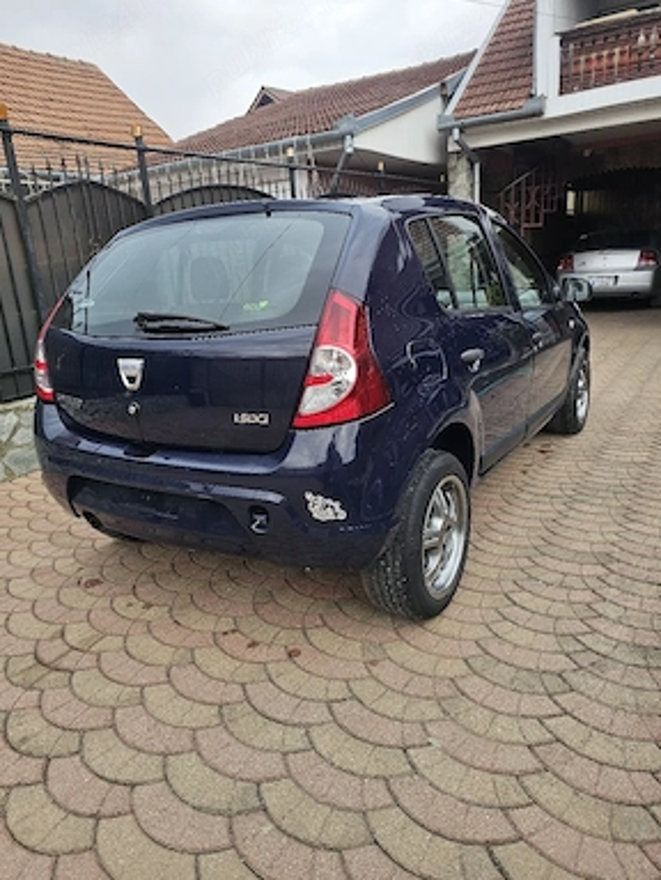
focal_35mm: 24
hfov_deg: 56.9
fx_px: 610
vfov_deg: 71.5
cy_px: 423
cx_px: 324
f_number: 1.7
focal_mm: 6.3
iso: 40
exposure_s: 1/101
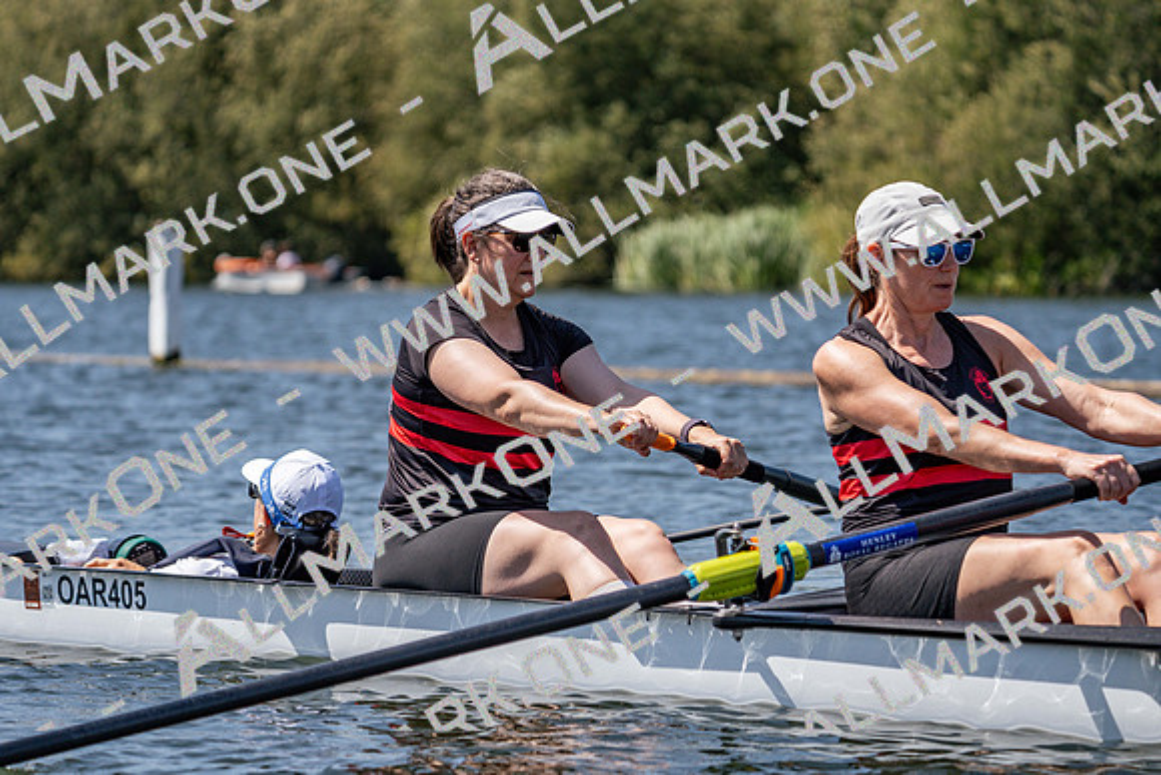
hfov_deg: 10.3
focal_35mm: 200
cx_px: 580
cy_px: 388
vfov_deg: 6.9
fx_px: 6451
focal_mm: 200
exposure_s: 1/2000
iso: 250
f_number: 5.6
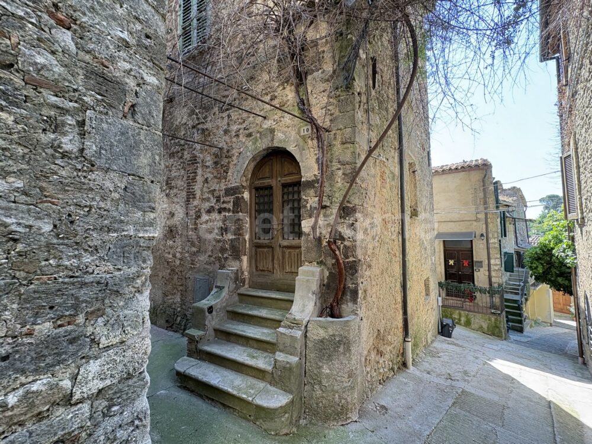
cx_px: 296
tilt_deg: +2.3
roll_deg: +1.1
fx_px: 239
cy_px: 222
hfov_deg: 102.1
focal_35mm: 14
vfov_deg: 85.7
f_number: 2.2
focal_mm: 2.22
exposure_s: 1/99
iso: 64
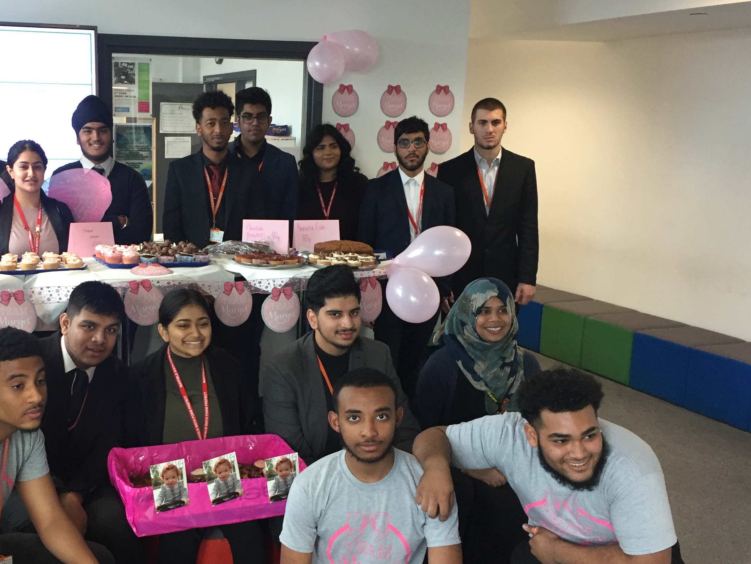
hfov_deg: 43.0
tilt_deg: -13.0
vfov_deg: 33.5
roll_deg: -0.2
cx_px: 227
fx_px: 933
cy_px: 343
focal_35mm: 43
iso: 64
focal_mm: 4.15
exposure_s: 1/33
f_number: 2.2
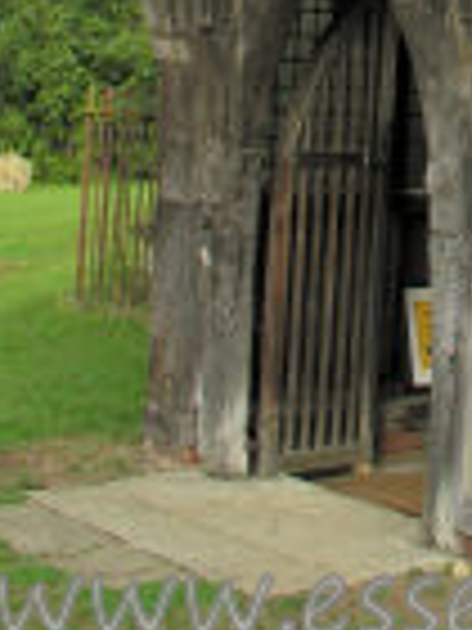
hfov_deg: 12.6
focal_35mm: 115
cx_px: 551
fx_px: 2091
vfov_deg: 15.7
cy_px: -320
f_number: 4.5
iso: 50
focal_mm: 8.9
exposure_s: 1/132
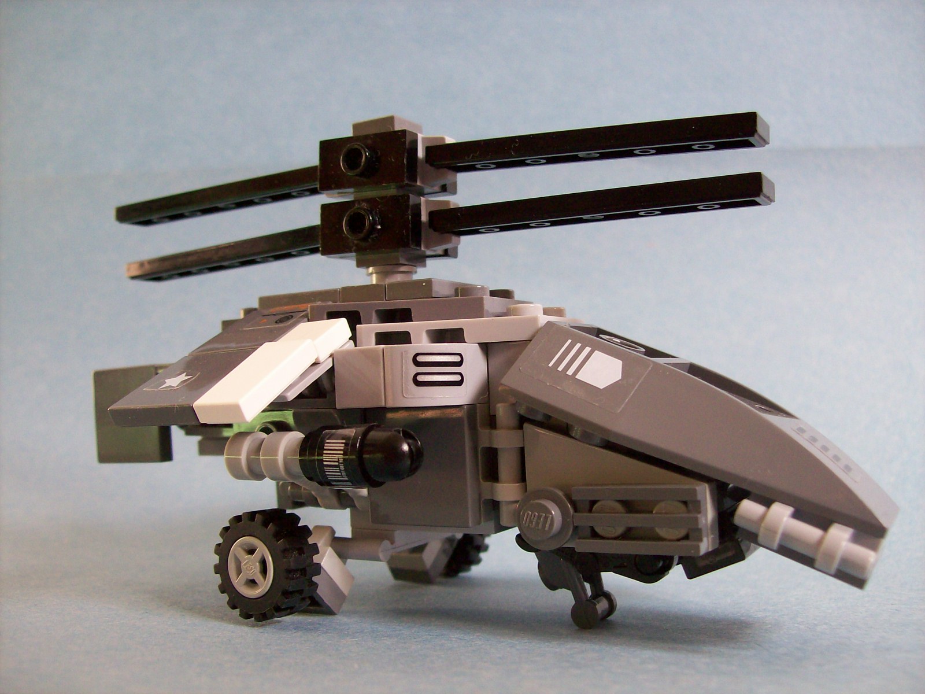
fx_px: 962
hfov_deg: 51.4
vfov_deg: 39.7
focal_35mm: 36
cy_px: 347
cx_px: 462
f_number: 2.7
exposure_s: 1/32
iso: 95
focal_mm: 6
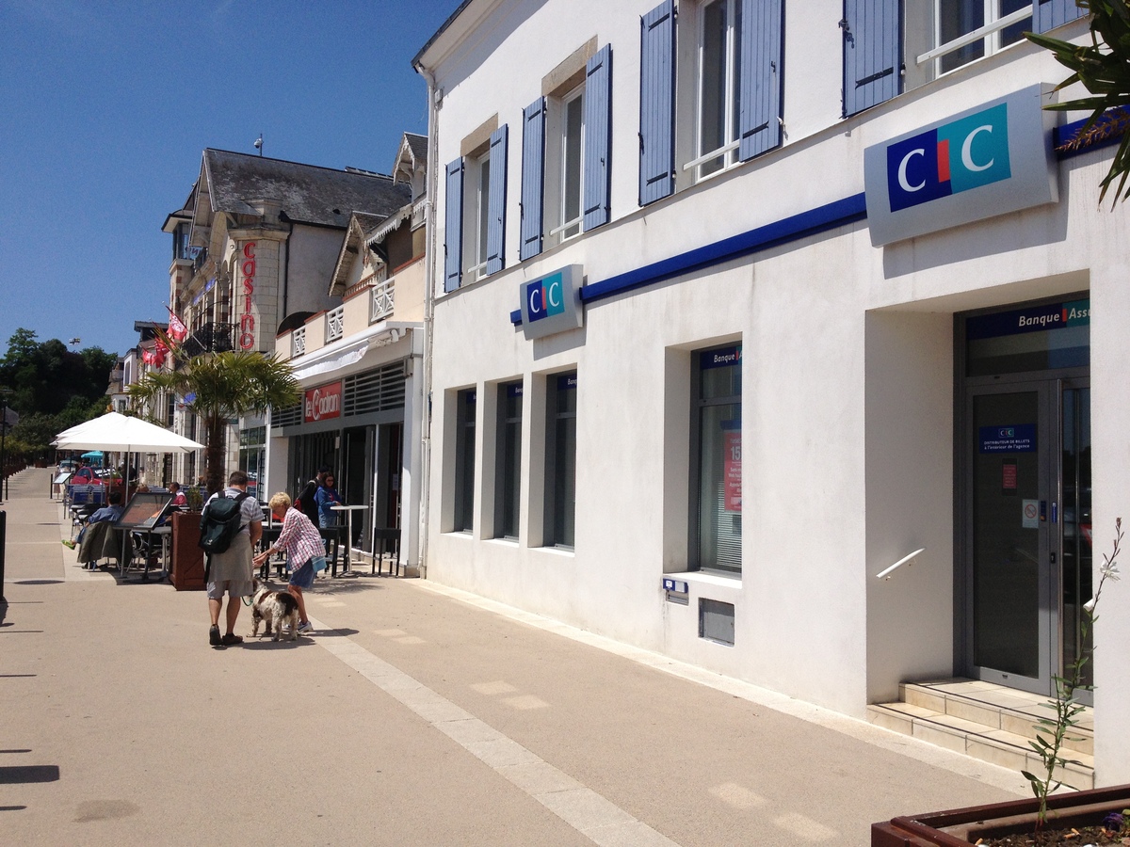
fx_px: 1143
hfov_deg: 52.6
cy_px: 424
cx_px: 565
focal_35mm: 35
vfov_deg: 40.7
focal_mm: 4.28
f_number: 2.4
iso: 50
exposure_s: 1/3953
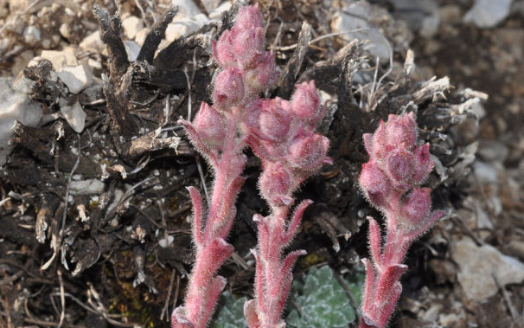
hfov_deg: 15.4
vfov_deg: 9.6
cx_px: 291
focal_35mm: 136
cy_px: 228
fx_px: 1943
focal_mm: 60
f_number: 18
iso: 200
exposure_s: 1/125
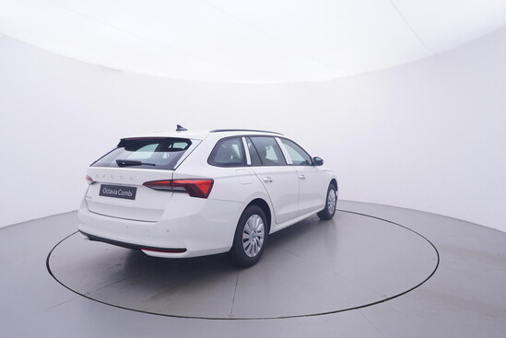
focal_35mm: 22
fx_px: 316
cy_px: 169
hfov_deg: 77.3
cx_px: 253
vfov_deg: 56.2
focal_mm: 15
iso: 200
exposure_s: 1/80
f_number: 5
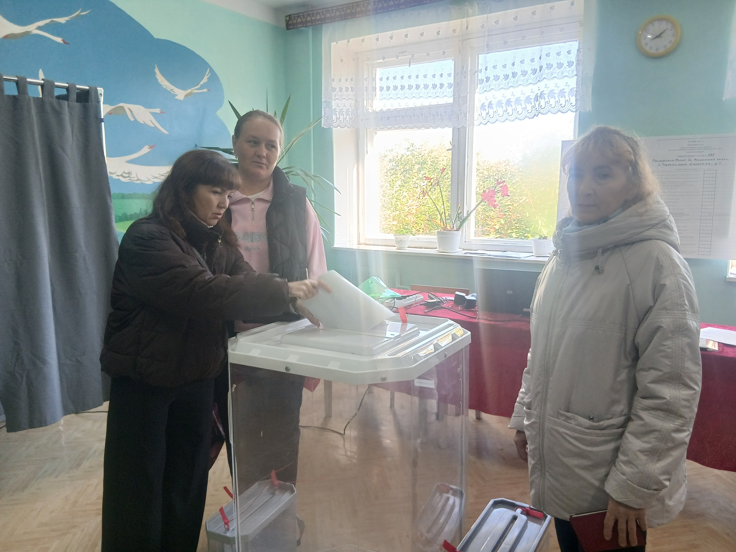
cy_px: 276
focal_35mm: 26
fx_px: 553
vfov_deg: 53.1
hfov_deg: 67.3
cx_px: 368
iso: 200
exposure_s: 1/50
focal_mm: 3.98
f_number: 1.8
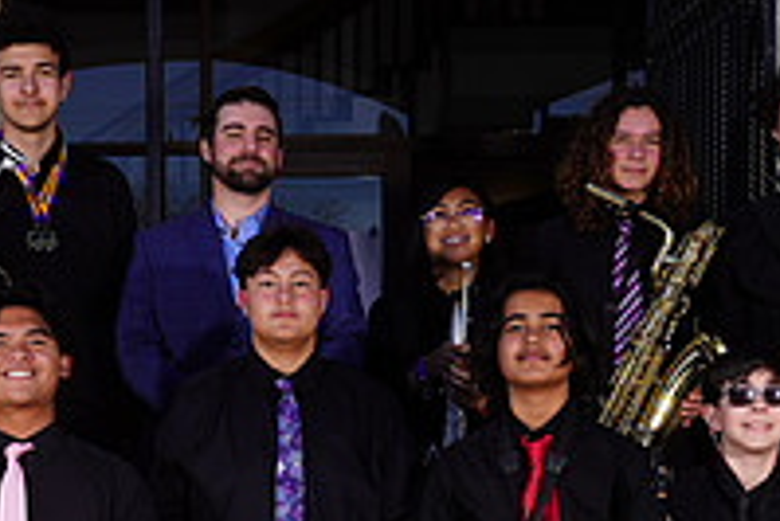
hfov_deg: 19.3
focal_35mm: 105
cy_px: 597
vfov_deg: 12.8
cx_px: 176
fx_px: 2277
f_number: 9
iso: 100
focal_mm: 36
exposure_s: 1/250
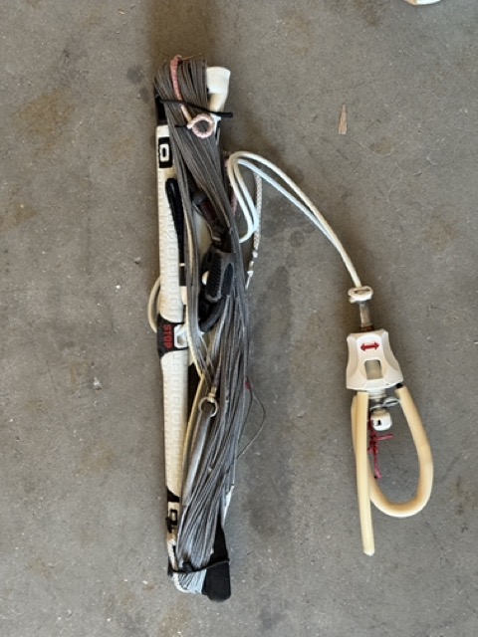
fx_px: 884
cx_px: 239
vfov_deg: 39.7
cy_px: 318
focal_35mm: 48
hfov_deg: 30.3
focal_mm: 6.76
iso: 125
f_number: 1.78
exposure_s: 1/60
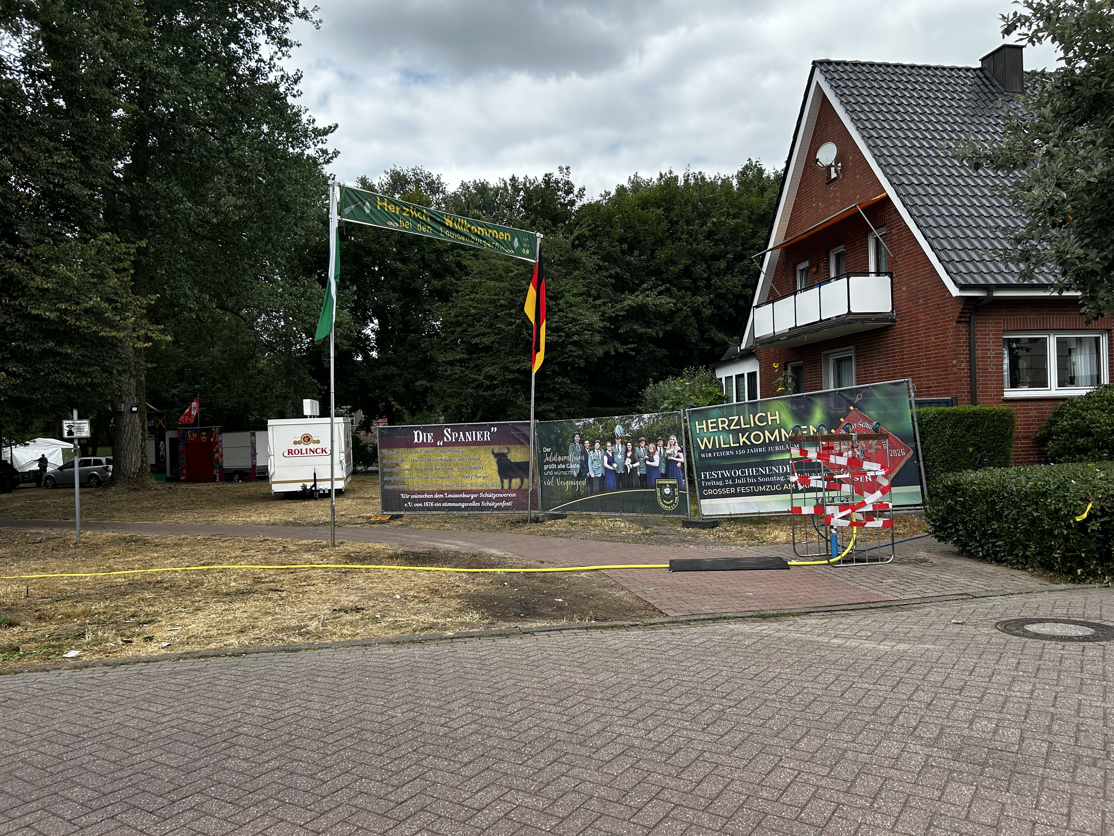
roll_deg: +2.3
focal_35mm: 26
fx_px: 837
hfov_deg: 67.3
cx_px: 557
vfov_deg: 53.1
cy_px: 418
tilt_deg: +0.2
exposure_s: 1/1135
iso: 50
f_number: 1.5
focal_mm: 5.7
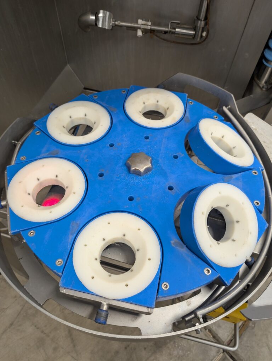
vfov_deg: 71.5
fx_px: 251
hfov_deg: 56.9
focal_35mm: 24
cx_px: 136
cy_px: 180
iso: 91
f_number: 1.68
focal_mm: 6.9
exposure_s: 1/16.7
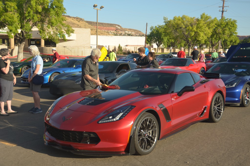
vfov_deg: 31.7
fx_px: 291
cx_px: 125
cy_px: 83
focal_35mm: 42
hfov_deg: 46.5
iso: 100
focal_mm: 28
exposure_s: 1/500
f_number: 4
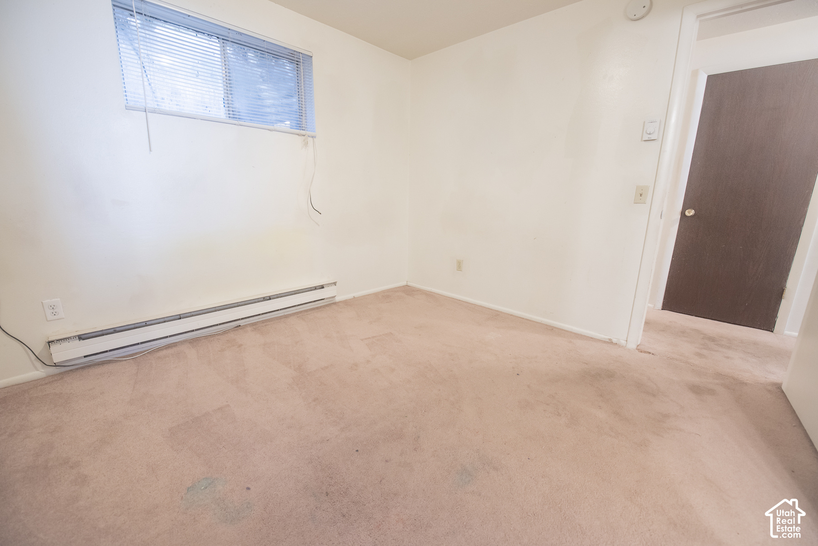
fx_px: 318
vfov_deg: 81.3
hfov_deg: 104.2
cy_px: 273
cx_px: 409
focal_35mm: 14
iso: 1000
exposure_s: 1/40
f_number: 3.5
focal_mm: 14
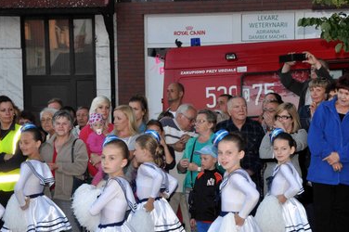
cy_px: 195
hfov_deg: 18.0
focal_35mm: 114
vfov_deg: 11.9
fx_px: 1104
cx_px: 193
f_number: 13
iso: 640
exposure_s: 1/60
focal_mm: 44
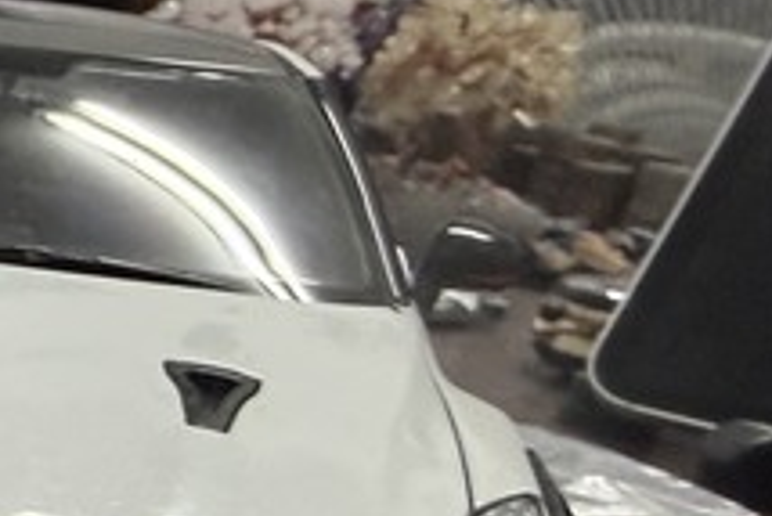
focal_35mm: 91
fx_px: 1953
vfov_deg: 14.9
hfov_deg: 18.6
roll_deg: -5.8
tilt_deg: -18.0
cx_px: -512
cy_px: 456
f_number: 2.2
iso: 250
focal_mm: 2.22
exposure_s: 1/60
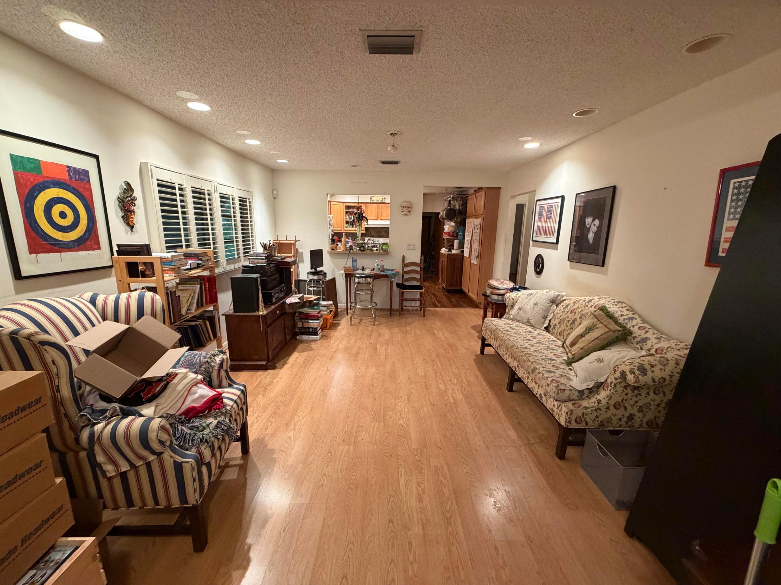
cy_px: 292
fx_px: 316
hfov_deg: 102.1
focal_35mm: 14
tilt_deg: -11.3
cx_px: 390
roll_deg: -1.3
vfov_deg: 85.7
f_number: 2.2
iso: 400
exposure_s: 1/60
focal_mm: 2.22
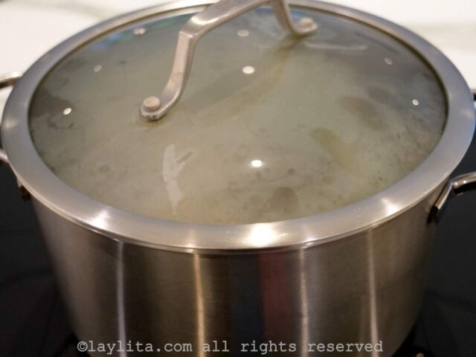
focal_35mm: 46
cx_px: 238
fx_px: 633
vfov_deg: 31.5
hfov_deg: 41.2
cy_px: 178
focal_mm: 23
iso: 1250
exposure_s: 1/60
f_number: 3.4
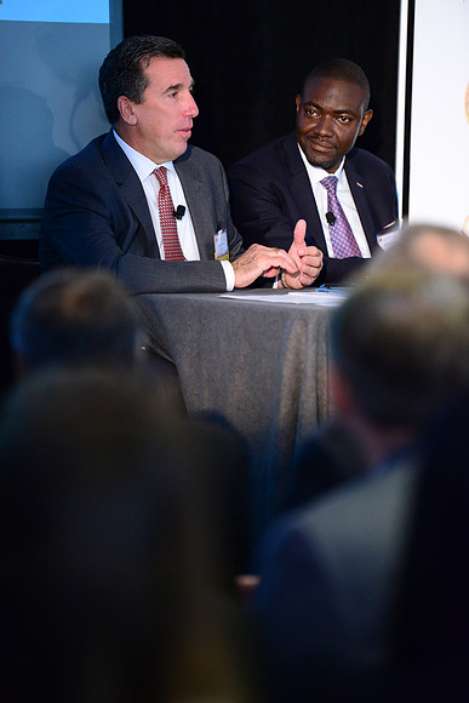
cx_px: 234
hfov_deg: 8.1
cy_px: 352
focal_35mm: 170
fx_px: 3320
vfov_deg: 12.1
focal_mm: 170
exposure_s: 1/200
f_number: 2.8
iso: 4000
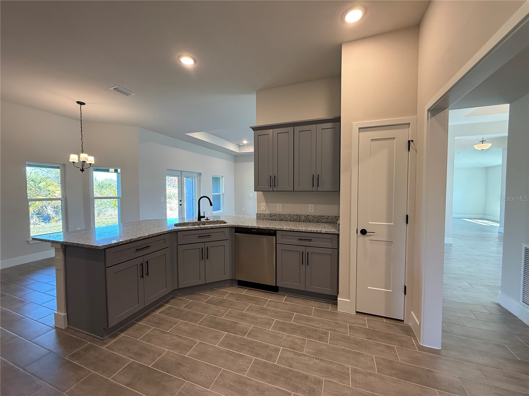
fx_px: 214
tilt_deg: -1.9
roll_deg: -0.1
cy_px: 198
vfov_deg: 85.7
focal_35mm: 14
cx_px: 264
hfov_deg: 102.1
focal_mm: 2.22
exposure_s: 1/120
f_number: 2.2
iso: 250
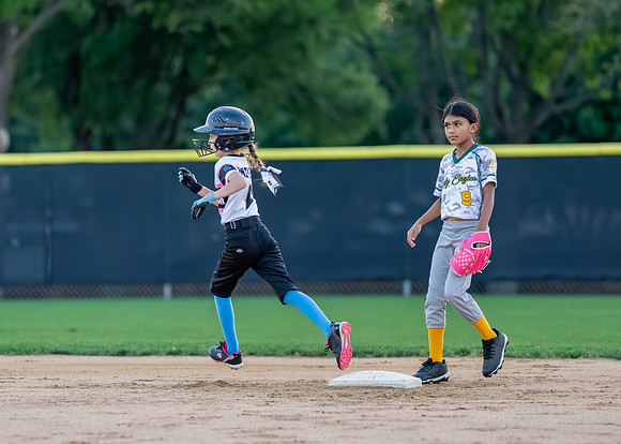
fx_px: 5887
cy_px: 210
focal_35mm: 334
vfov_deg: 4.3
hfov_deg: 6.0
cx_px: 272
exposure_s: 1/2000
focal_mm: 200
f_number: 2.8
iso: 1600
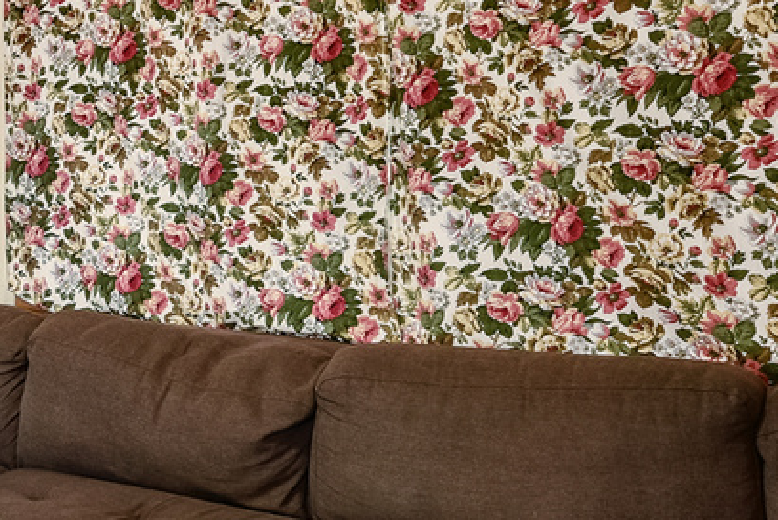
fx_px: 1189
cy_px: 119
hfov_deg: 31.7
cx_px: -94
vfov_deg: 24.3
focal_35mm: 55
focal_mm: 14
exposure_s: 1.3
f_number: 11
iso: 125
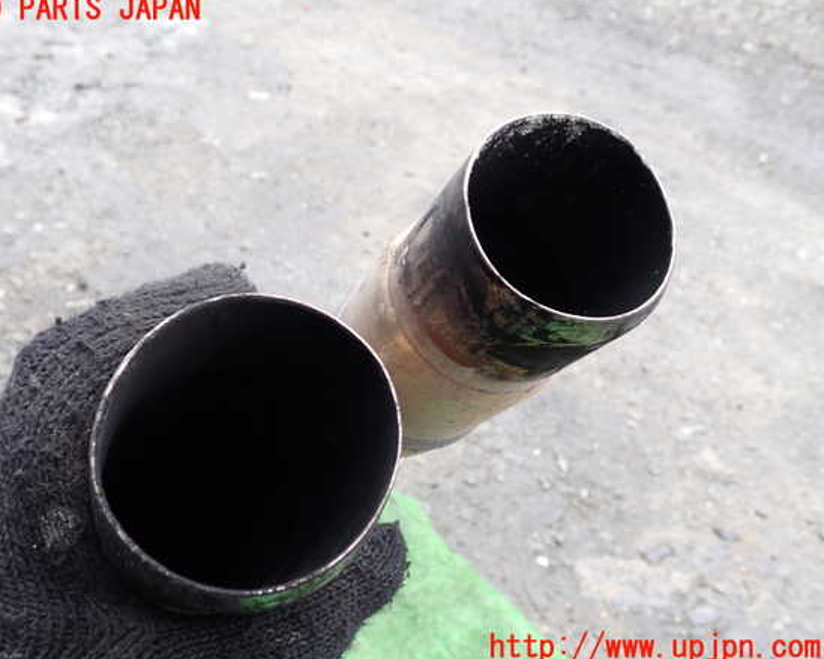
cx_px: 378
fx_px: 780
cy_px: 329
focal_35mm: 32
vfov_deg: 45.8
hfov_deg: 55.6
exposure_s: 1/125
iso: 100
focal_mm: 5.4
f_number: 3.2
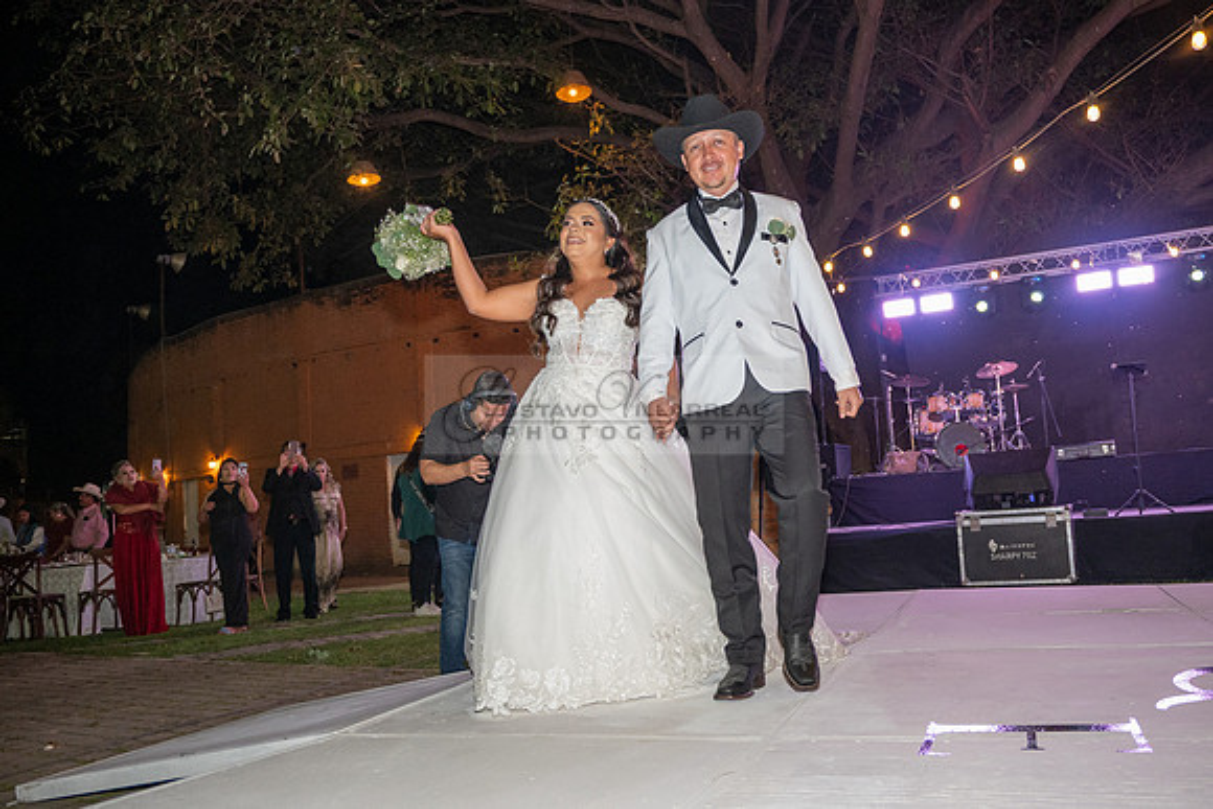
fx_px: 1037
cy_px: 434
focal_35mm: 31
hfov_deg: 60.5
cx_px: 667
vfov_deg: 42.6
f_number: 4
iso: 2000
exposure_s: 1/160
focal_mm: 28
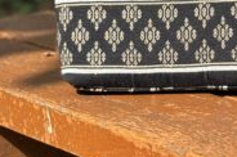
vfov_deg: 8.5
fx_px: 1032
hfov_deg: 13.0
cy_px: -70
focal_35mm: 157
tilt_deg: -5.5
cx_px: 201
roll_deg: +1.5
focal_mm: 5.96
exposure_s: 1/818
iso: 32
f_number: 1.6
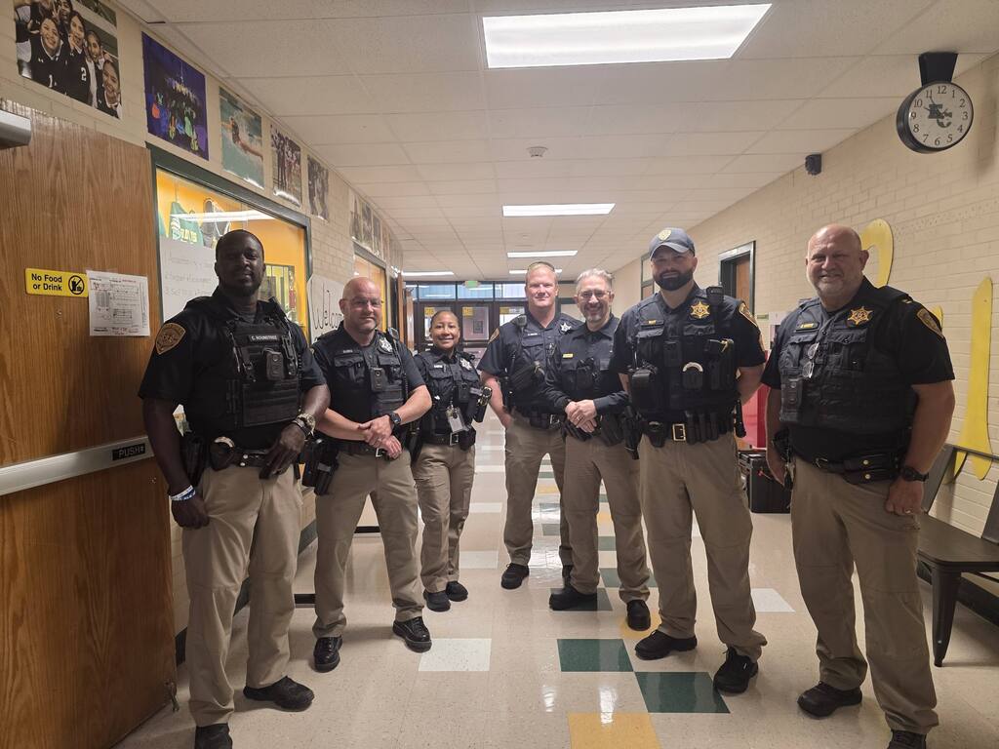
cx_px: 500
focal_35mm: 23
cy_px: 374
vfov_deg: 58.9
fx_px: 664
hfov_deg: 73.9
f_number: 1.7
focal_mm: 6.3
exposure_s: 1/50
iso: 125
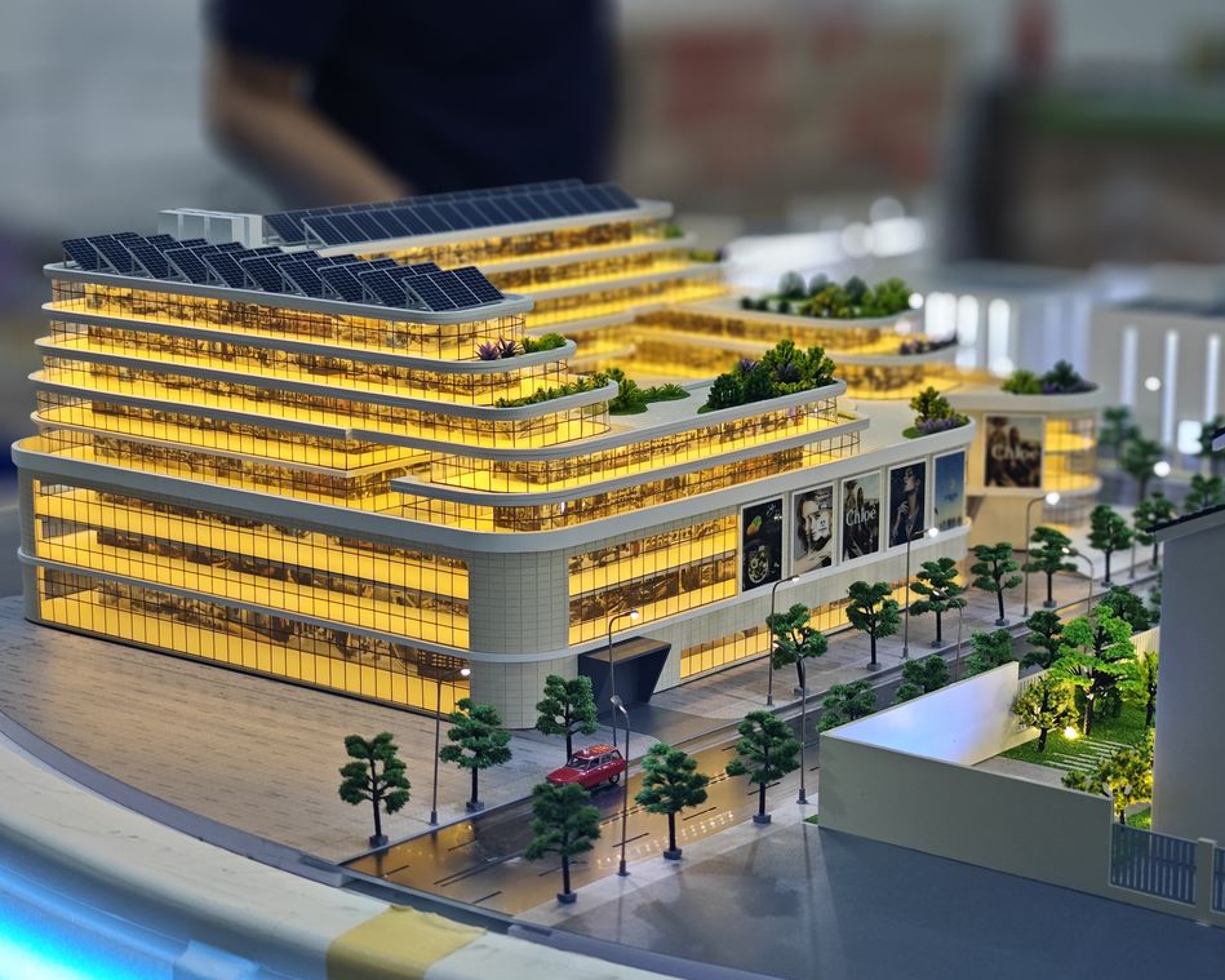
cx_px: 640
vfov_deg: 19.4
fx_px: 2864
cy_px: 495
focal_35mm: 79
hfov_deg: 24.1
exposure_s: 1/100
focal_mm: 9.87
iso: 160
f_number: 1.8
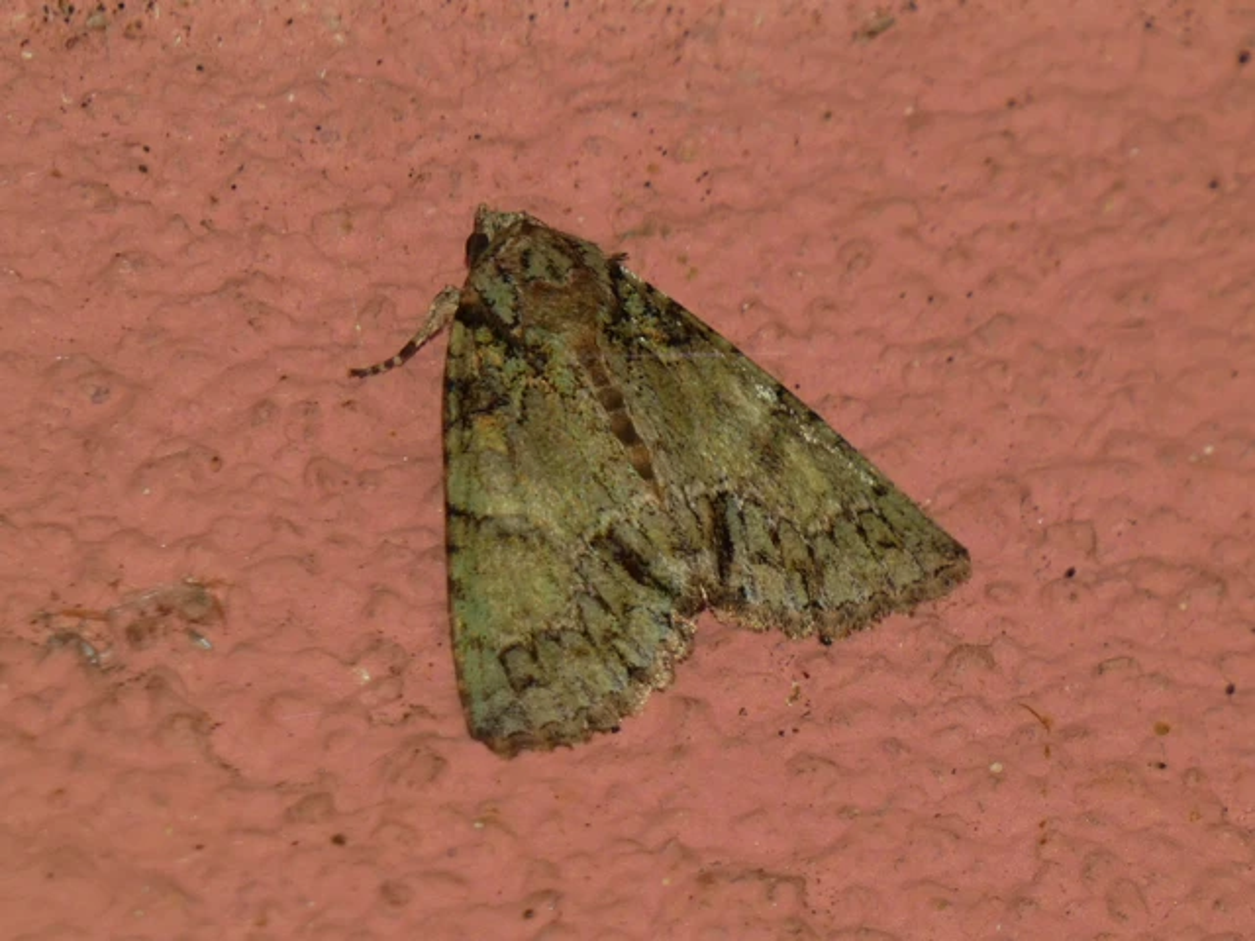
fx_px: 21753
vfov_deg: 2.5
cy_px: 470
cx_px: 628
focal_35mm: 600
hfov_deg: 3.3
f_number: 5.6
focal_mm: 107.6
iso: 100
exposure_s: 1/100
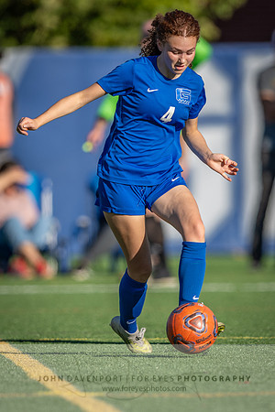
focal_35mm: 866
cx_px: 160
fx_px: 9919
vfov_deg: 2.4
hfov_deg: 1.6
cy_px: 265
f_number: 3.2
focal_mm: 400
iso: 64
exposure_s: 1/1000
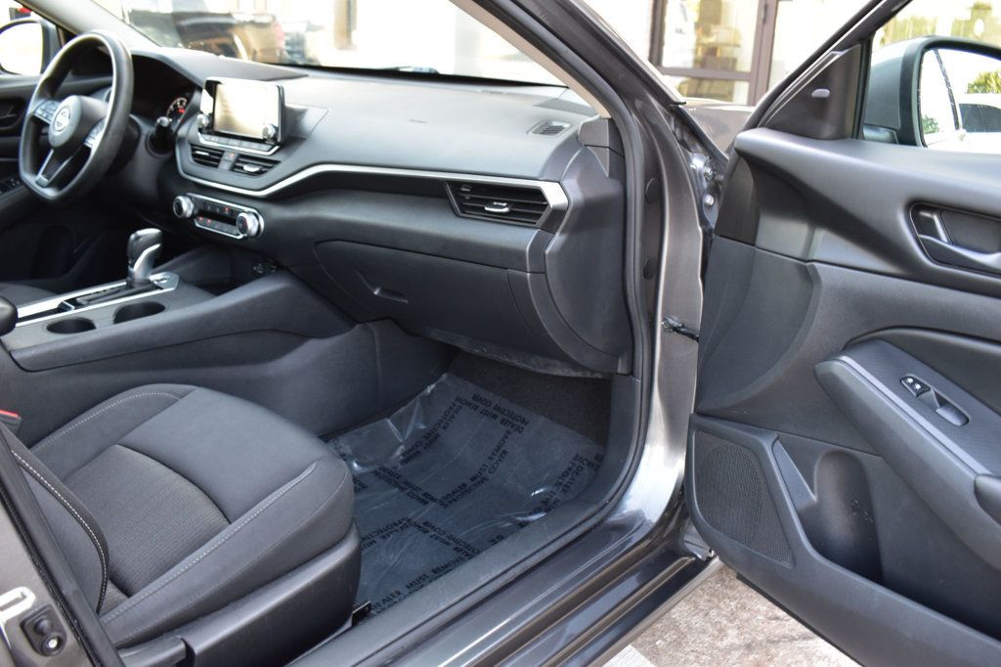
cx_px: 500
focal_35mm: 33
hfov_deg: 57.2
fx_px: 917
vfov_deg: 39.9
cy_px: 334
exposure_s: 1/20
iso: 400
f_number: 6.3
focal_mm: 22
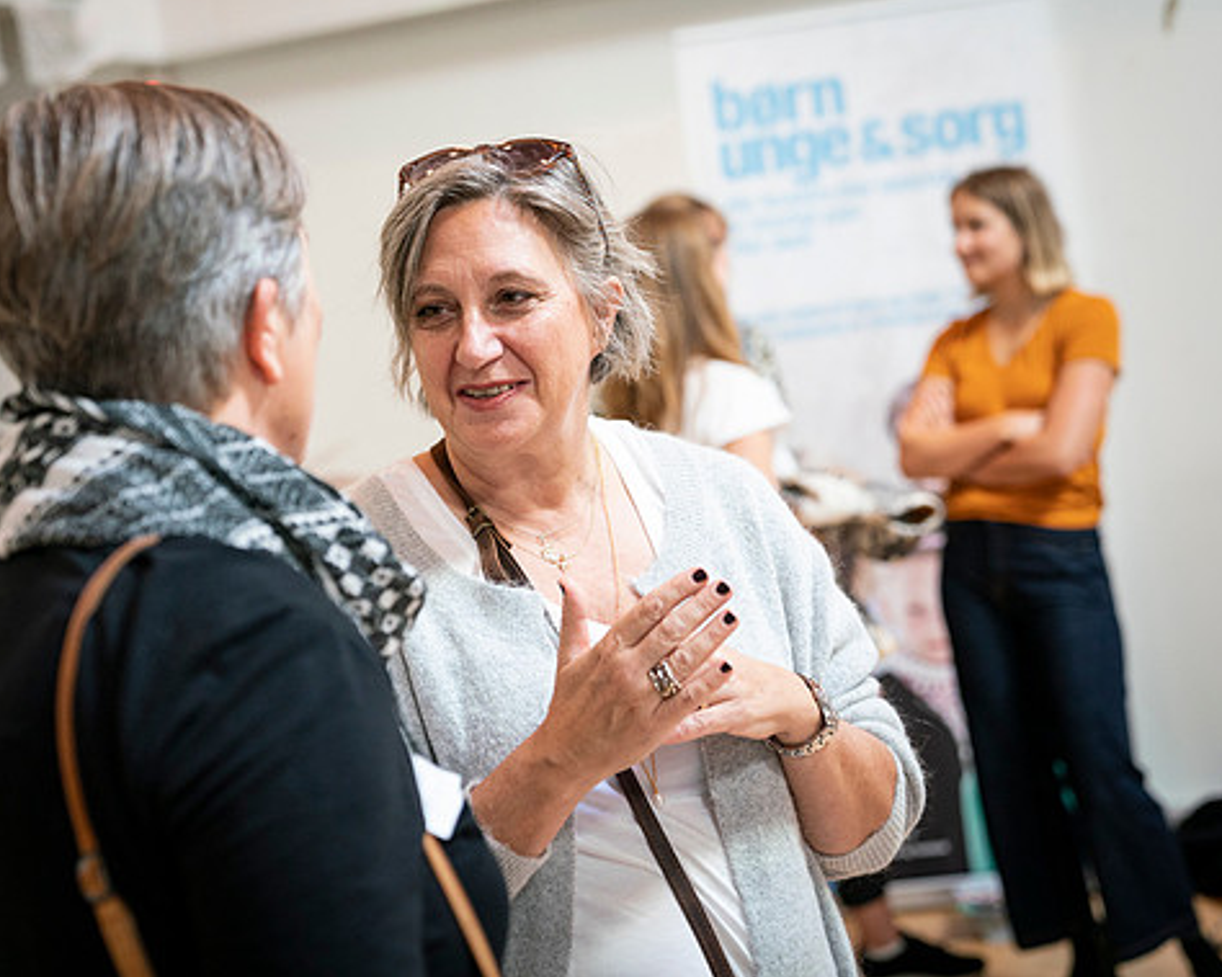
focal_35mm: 62
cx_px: 603
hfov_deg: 30.5
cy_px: 488
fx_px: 2242
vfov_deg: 24.6
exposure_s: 1/160
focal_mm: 54
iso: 2500
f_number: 2.8
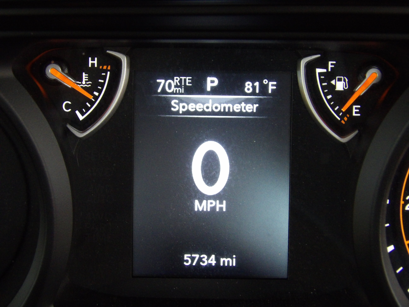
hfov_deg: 27.0
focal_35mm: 72
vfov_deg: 20.4
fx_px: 851
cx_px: 204
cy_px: 154
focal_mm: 13
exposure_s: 1/50
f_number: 4.1
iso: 727
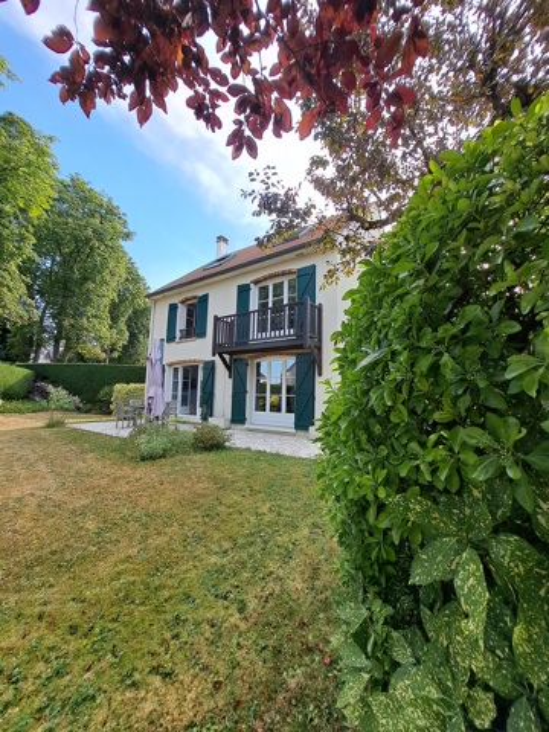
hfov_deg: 89.9
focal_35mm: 13
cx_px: 274
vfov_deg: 106.2
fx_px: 275
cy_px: 366
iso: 50
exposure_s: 1/394
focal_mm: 1.74
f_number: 2.2
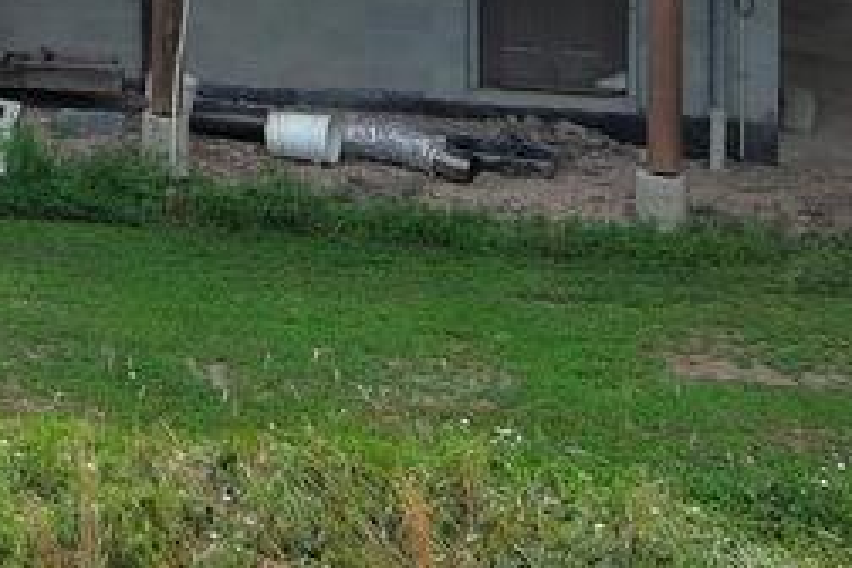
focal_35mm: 166
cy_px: -615
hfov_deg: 11.5
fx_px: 3928
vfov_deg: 7.9
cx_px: -663
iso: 100
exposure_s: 1/523
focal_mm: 10.57
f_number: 2.8
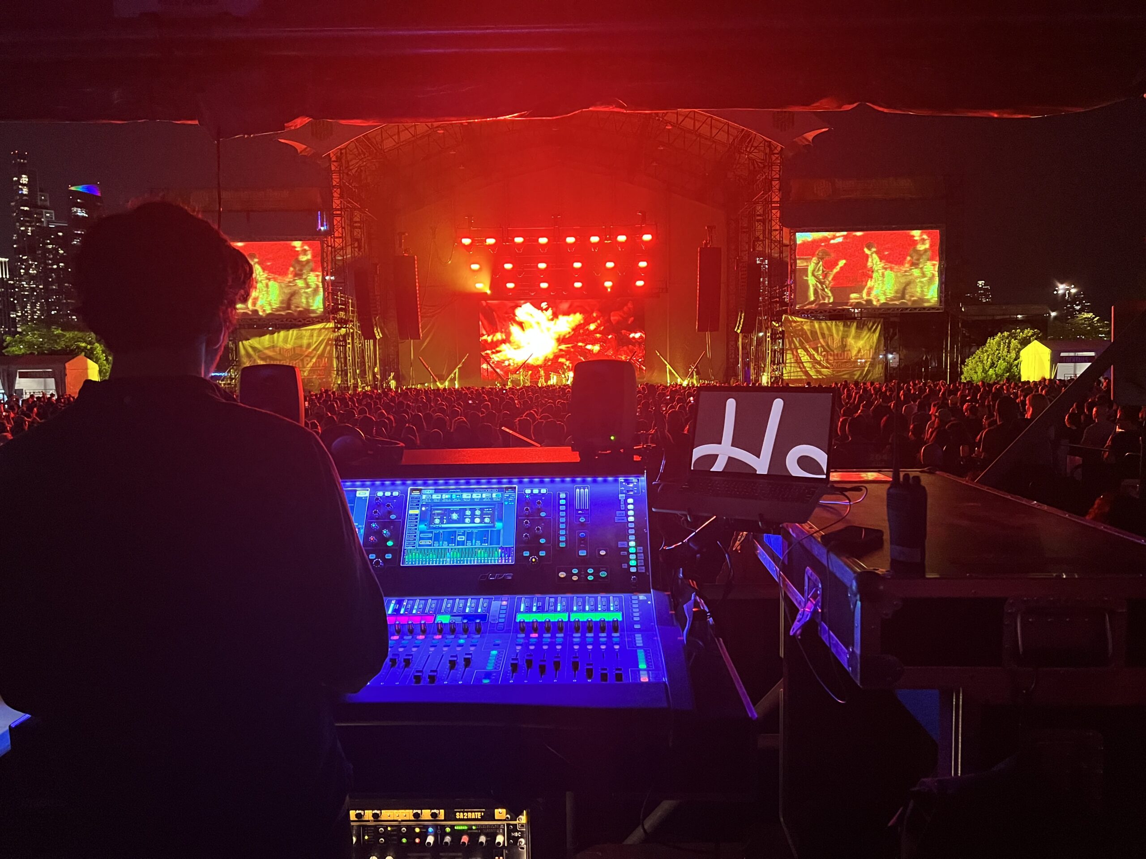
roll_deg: +1.8
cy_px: 430
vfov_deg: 53.1
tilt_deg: -4.6
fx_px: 861
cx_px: 573
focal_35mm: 26
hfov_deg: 67.3
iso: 500
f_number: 1.5
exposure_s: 1/42
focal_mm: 5.7
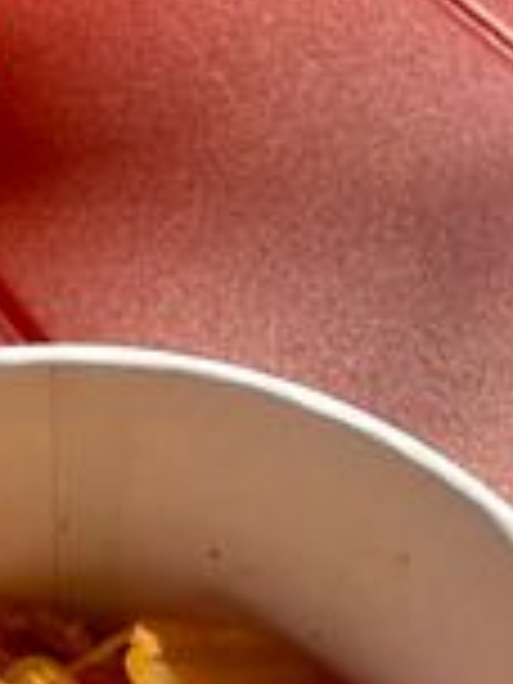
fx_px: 1442
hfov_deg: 20.1
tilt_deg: -55.7
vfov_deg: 24.3
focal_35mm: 73
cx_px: 158
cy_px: 817
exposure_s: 1/1527
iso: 40
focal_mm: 2.22
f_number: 2.2
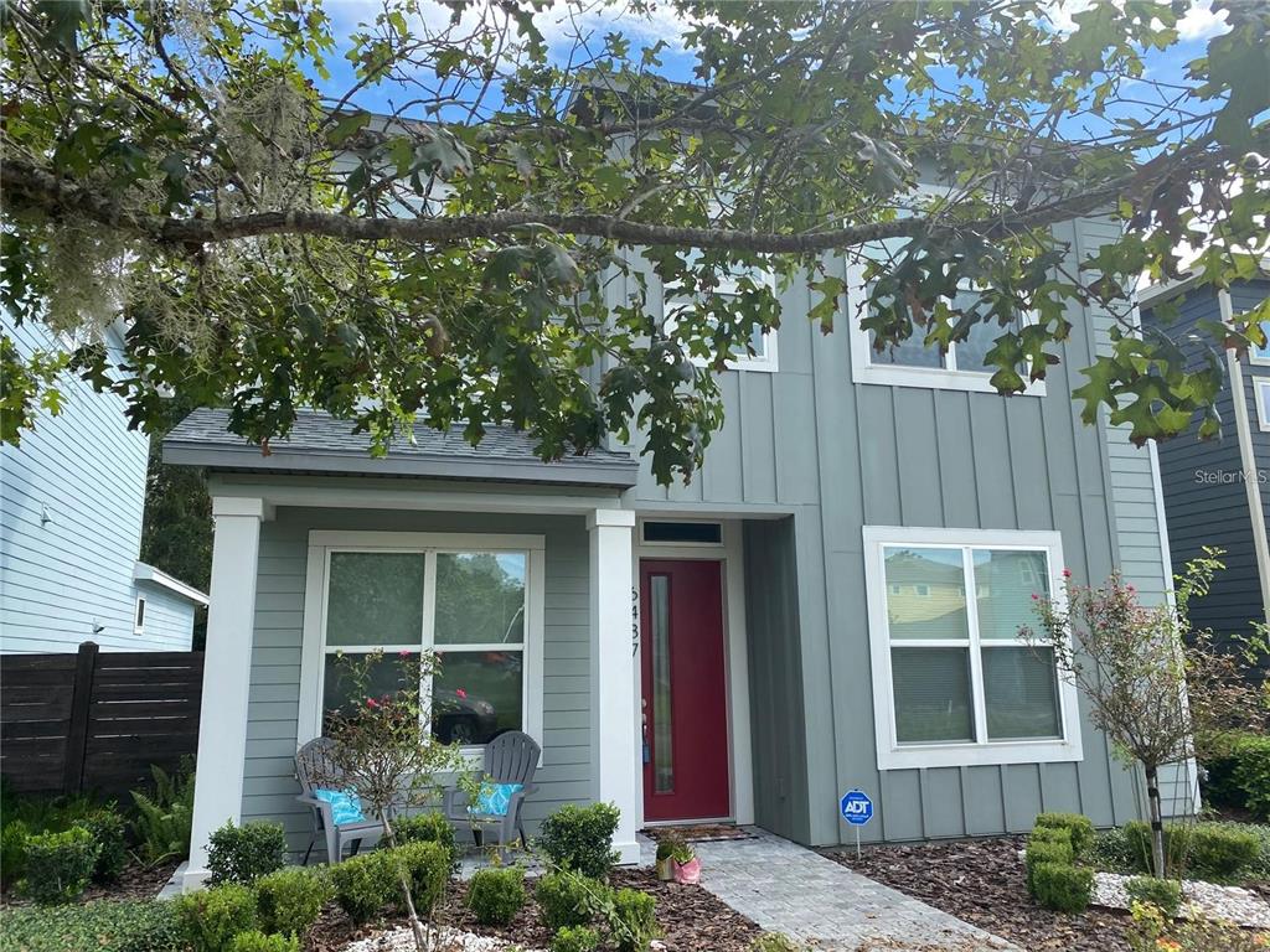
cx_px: 635
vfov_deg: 53.1
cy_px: 476
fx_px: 954
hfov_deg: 67.3
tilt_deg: +10.2
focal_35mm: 26
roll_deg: +1.2
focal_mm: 4.25
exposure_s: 1/927
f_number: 1.8
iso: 32
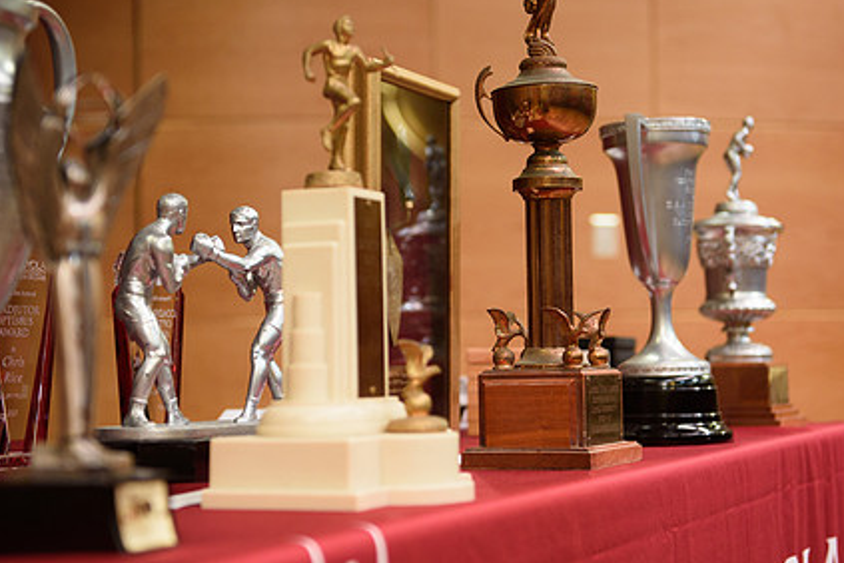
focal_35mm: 71
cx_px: 450
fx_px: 1664
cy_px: 252
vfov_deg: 19.2
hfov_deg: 28.4
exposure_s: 1/125
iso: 640
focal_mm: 48
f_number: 2.8
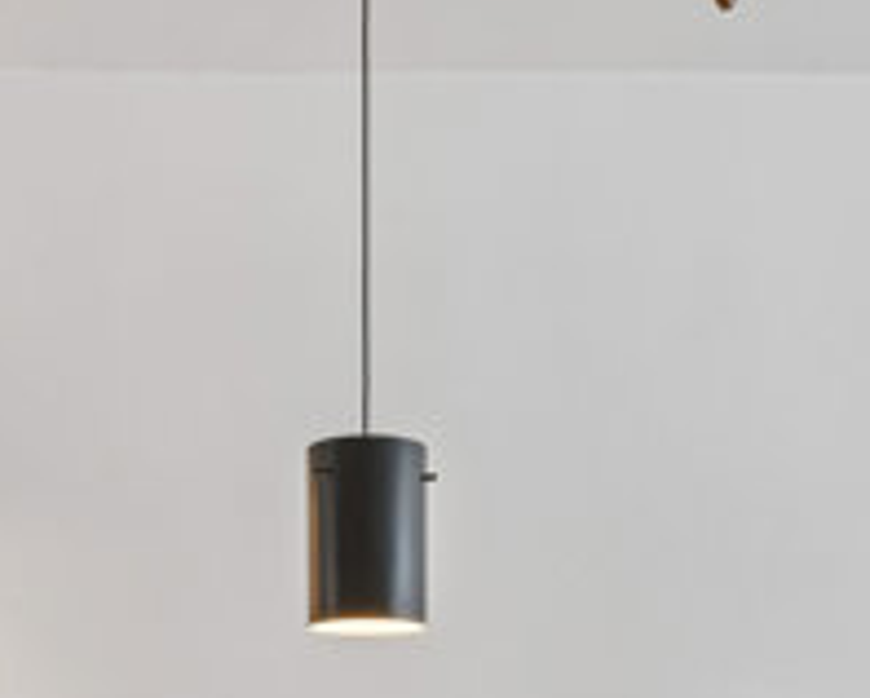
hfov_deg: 30.8
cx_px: 340
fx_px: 1572
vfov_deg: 22.6
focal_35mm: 61
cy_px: 881
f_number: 10
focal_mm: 16
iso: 160
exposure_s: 1/15
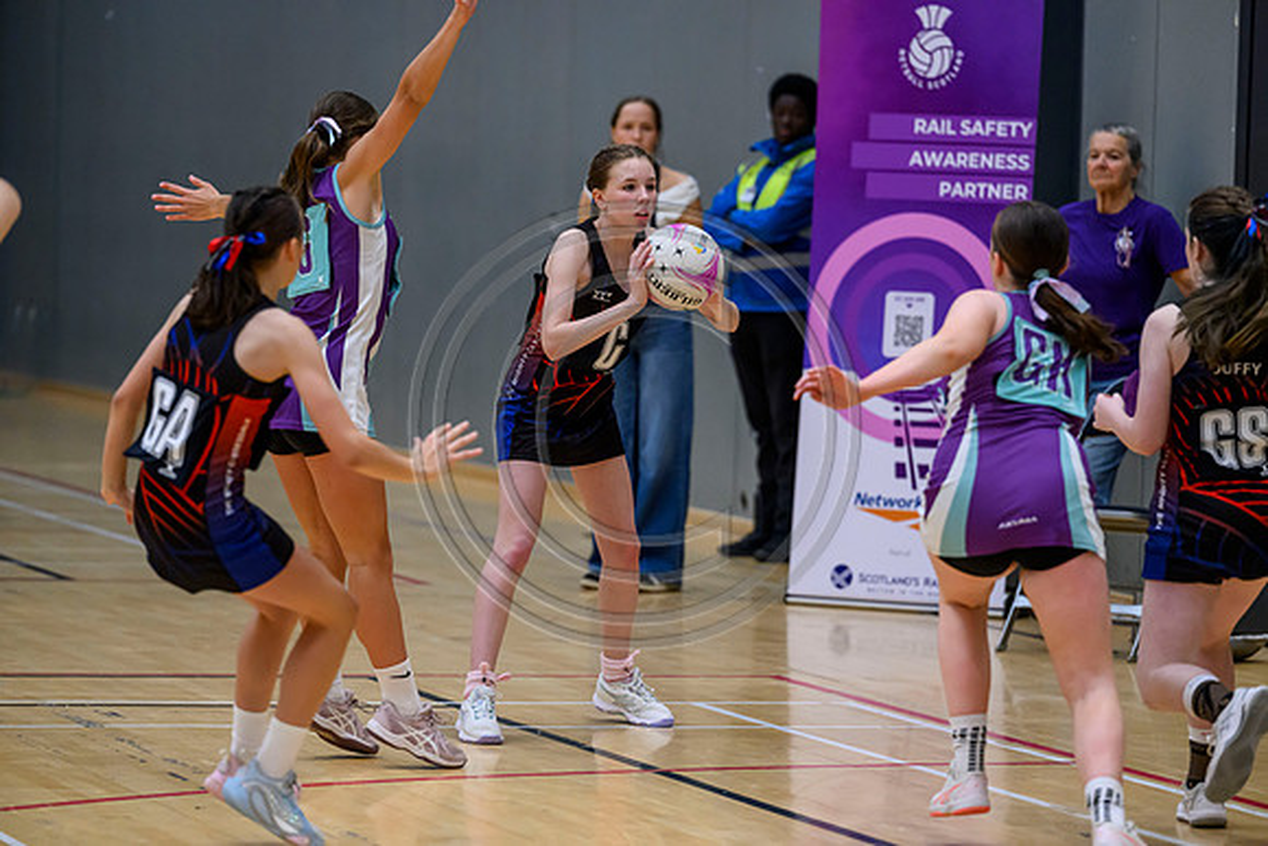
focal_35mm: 200
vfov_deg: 6.9
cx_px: 634
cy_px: 423
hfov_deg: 10.3
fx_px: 7046
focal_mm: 200
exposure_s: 1/1000
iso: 5000
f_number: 3.5
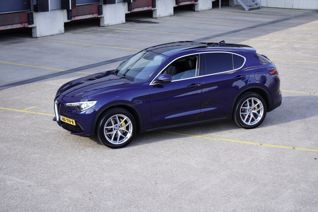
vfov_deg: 19.5
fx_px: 618
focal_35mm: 70
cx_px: 159
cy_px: 106
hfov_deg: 28.8
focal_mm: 70
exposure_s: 1/80
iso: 100
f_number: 6.3
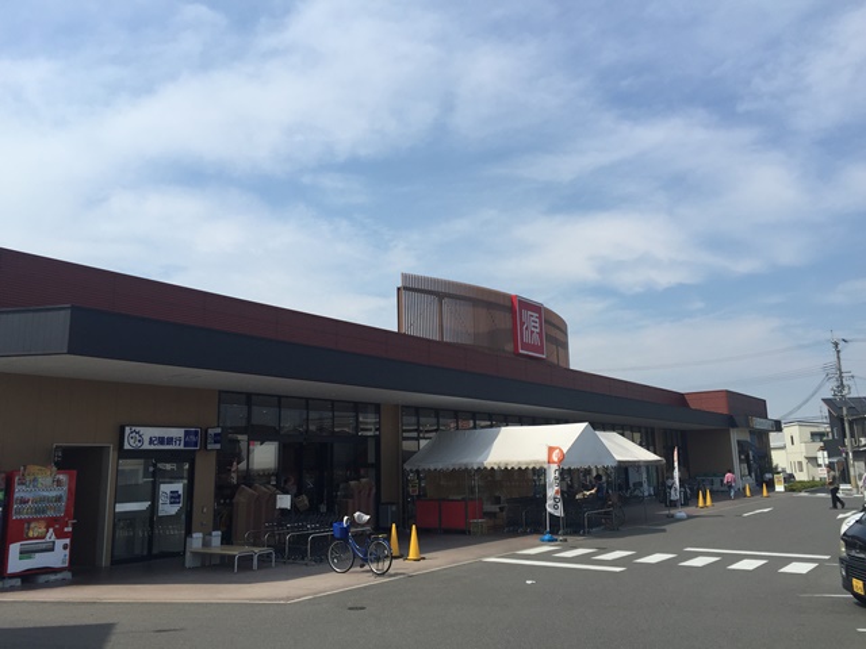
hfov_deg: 61.7
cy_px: 324
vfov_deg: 48.2
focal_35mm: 29
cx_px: 433
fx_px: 726
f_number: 2.2
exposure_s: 1/2475
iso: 32
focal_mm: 4.15
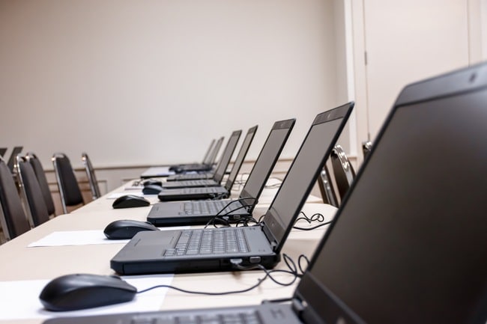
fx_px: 649
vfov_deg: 28.1
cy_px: 162
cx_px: 244
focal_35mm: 48
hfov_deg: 41.1
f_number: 4
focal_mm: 32
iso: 400
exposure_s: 1/50
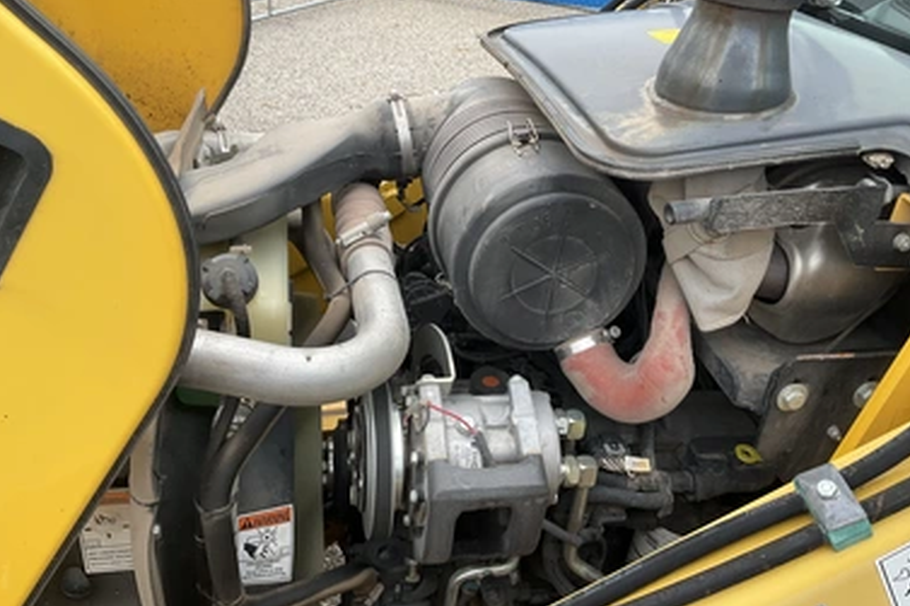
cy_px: 256
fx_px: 808
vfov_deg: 41.0
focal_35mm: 32
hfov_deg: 58.7
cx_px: 471
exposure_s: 1/223
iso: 20
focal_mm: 3
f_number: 1.8
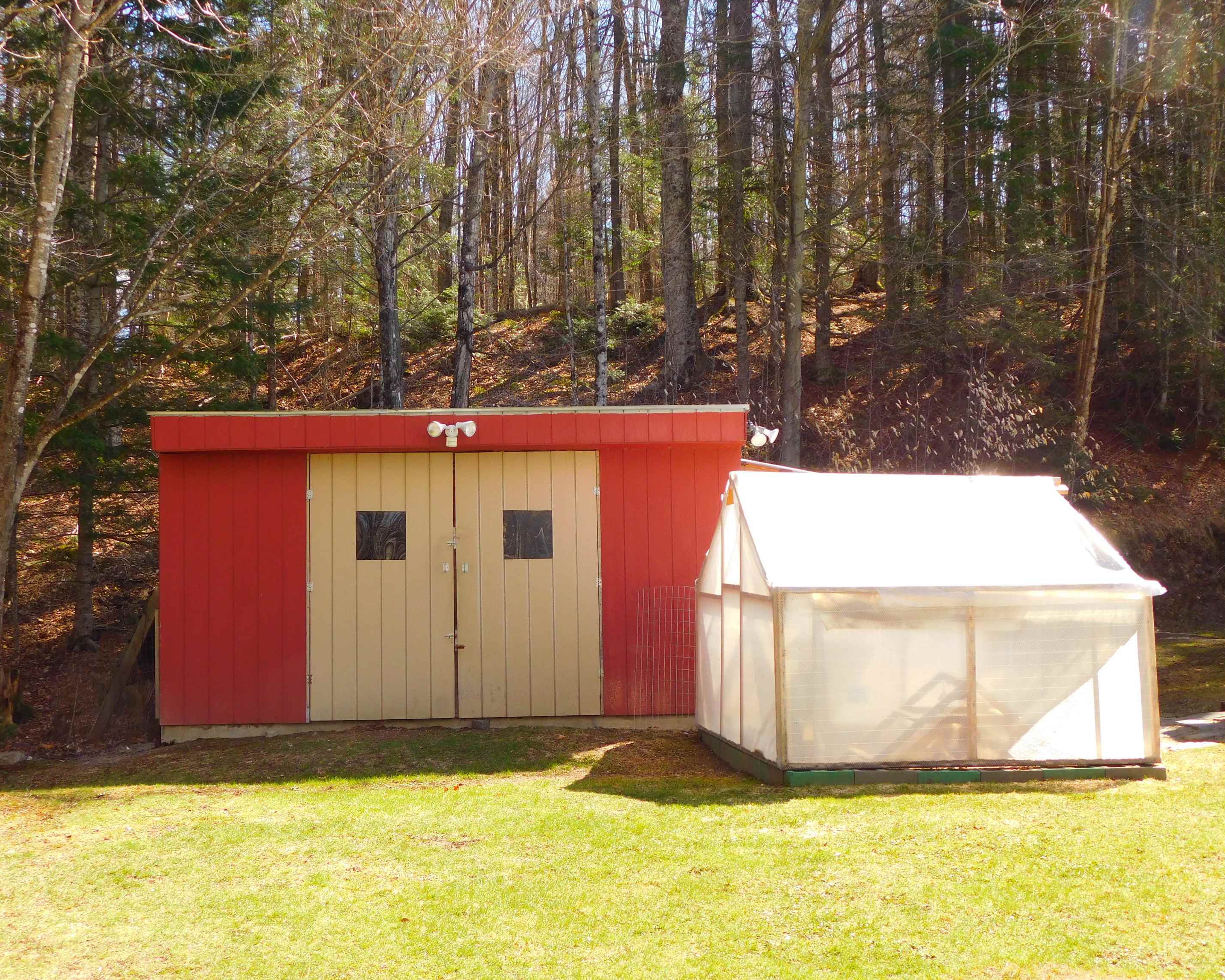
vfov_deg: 32.1
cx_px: 589
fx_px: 1704
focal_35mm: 47
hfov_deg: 39.5
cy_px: 491
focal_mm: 8
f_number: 3.7
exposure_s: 1/320
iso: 125
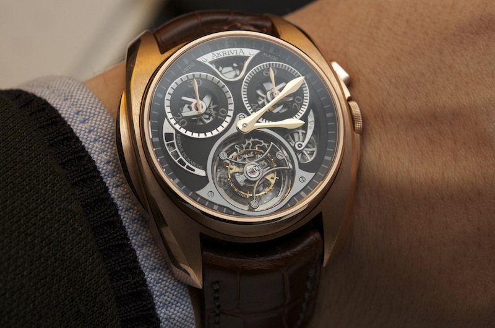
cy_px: 164
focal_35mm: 90
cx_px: 248
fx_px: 1235
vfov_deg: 15.1
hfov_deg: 22.7
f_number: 10
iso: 640
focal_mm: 60
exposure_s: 1/250
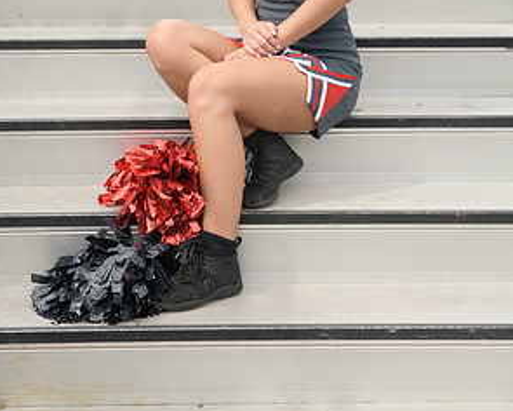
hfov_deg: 22.2
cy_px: 21
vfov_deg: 17.5
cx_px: 256
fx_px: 1306
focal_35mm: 86
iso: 800
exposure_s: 1/1250
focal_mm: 60
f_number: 5.6
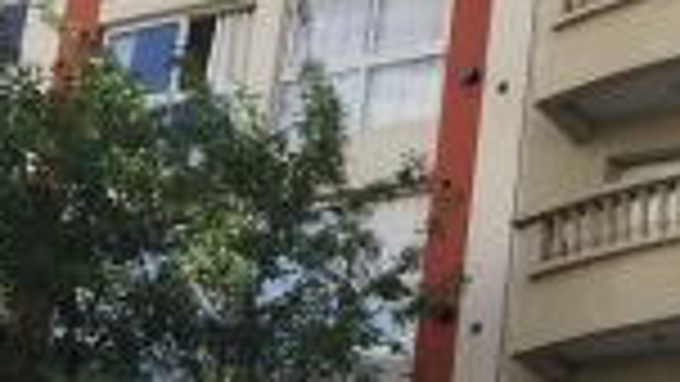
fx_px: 1767
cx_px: 961
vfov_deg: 11.8
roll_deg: -2.0
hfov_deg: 19.5
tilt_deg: +17.4
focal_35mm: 98
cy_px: 566
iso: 32
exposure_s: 1/942
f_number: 2.2
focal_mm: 4.15
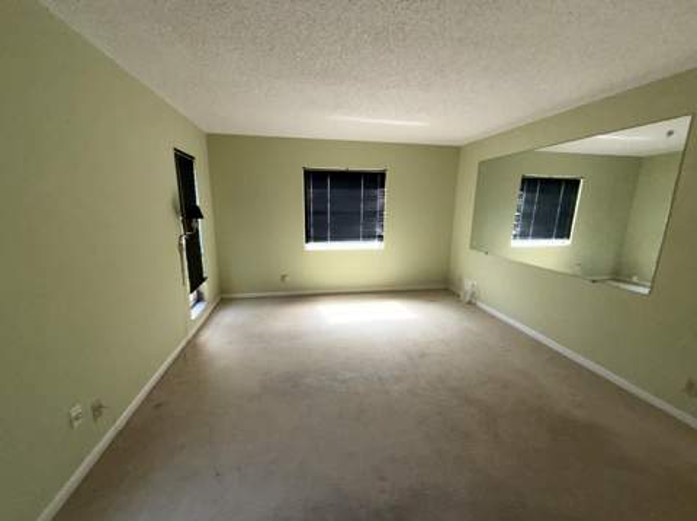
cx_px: 348
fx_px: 282
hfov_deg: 102.1
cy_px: 260
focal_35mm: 14
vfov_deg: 85.6
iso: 80
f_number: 2.2
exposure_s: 1/121
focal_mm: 2.22
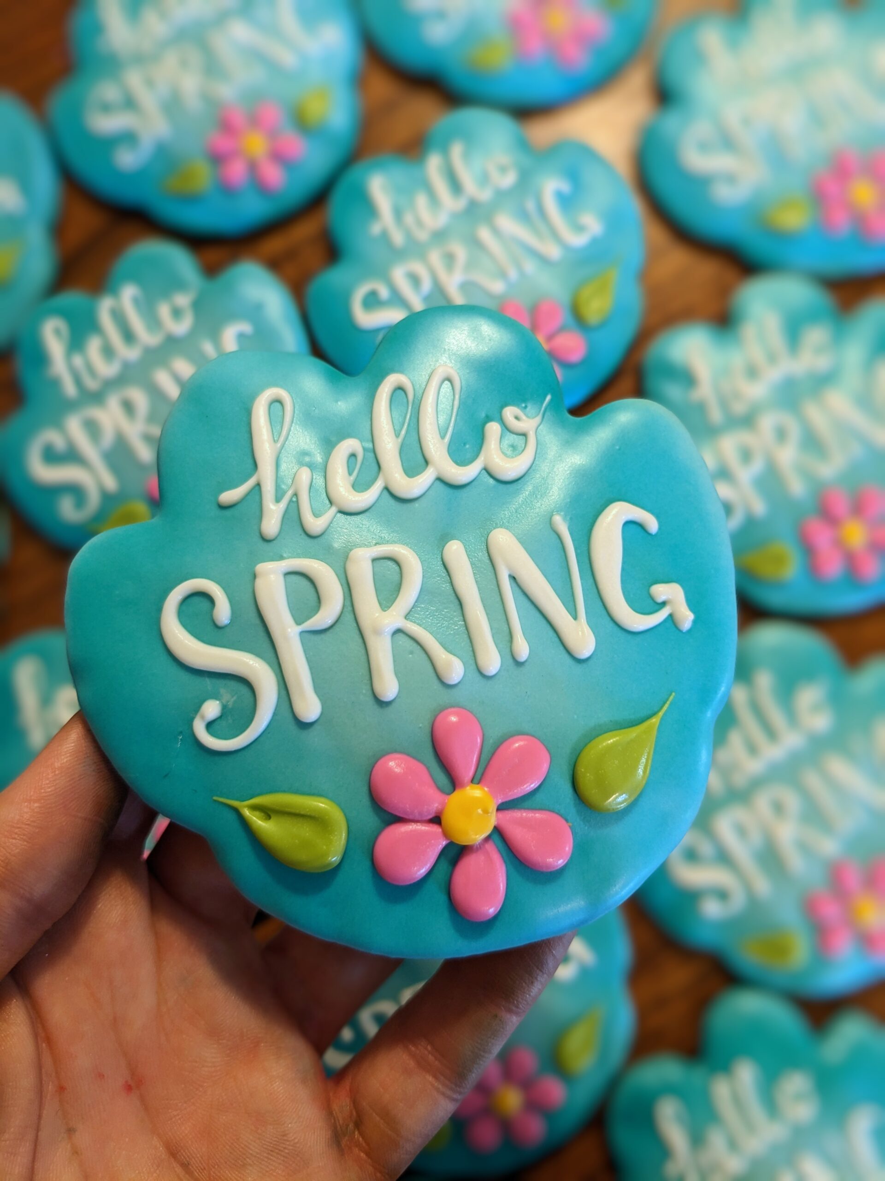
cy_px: 590
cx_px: 442
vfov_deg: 65.3
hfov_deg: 51.4
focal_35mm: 27
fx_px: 920
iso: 61
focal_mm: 4.38
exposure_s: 1/30
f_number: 1.73
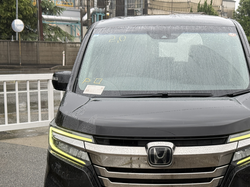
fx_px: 506
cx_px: 160
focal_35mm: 70
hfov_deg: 27.7
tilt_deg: -9.7
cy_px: 132
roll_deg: -0.7
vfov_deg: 20.9
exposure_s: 1/422
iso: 64
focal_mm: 6.76
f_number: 1.78
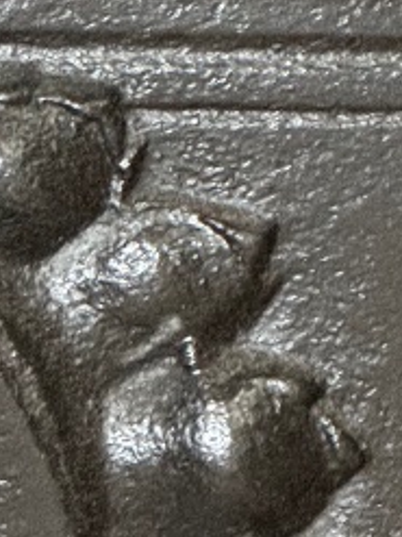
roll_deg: -0.9
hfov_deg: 3.9
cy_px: 209
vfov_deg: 5.3
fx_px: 5796
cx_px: -424
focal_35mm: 374
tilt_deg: -16.9
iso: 640
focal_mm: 9
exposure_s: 1/55
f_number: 2.8
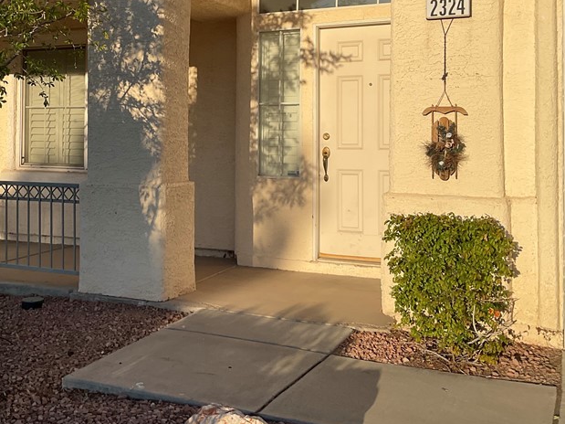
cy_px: 126
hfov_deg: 39.1
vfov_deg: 29.9
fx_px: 783
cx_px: 175
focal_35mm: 48
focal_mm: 3
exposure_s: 1/2058
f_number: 1.8
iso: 16
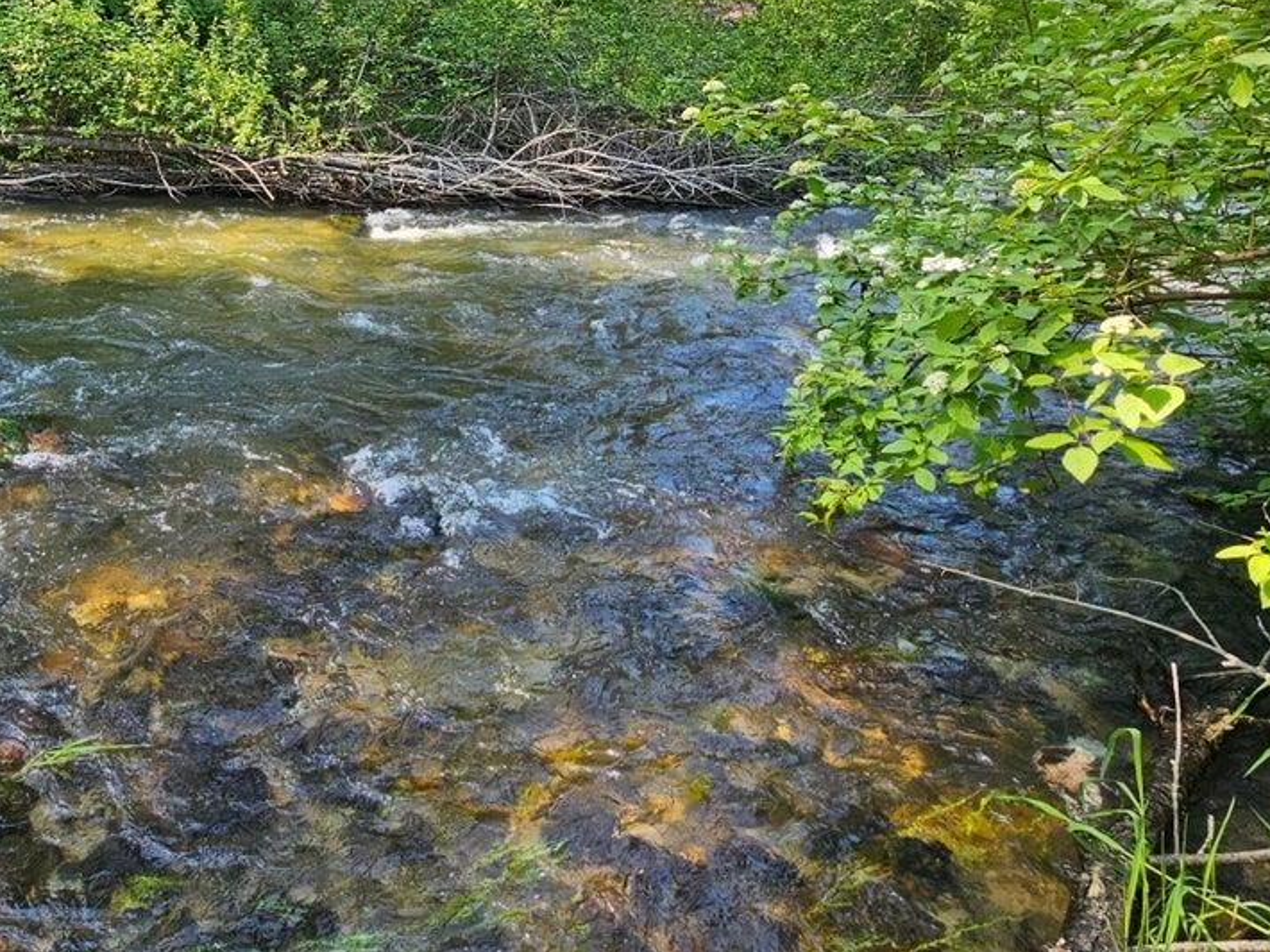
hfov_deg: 63.2
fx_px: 917
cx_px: 246
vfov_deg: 53.0
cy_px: 267
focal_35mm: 25
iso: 50
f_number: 2.2
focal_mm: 2.2
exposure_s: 1/364
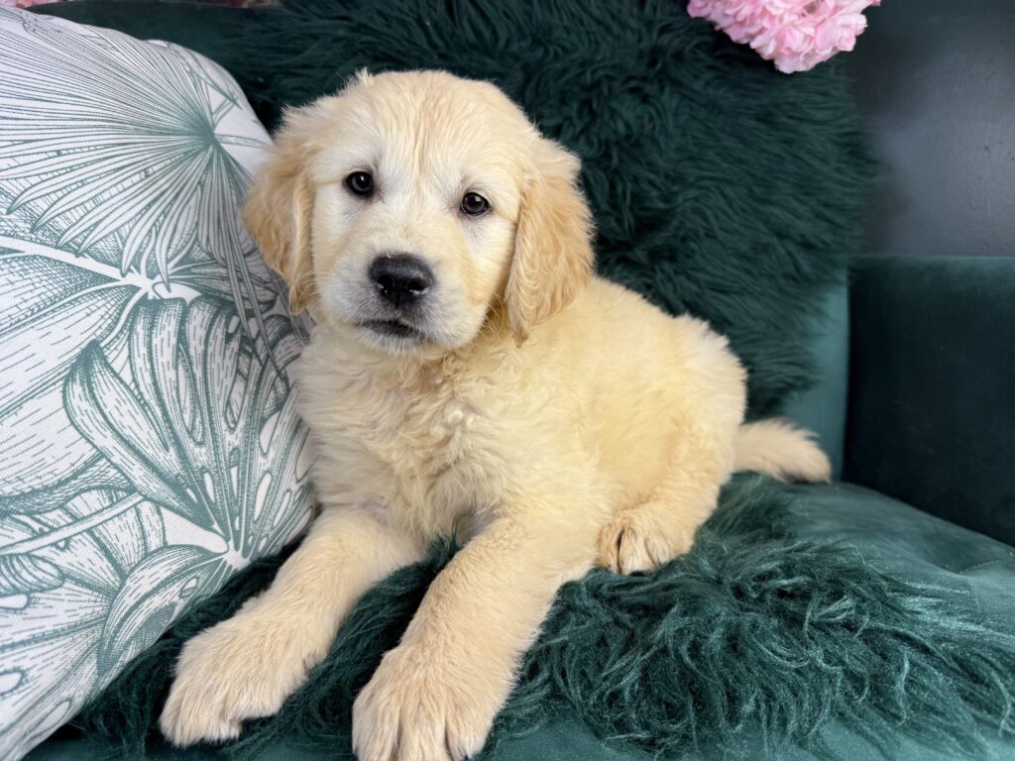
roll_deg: +0.9
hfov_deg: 71.6
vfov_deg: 56.8
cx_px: 508
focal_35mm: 24
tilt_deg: -9.4
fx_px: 704
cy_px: 380
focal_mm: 6.76
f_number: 1.78
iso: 64
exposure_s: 1/120
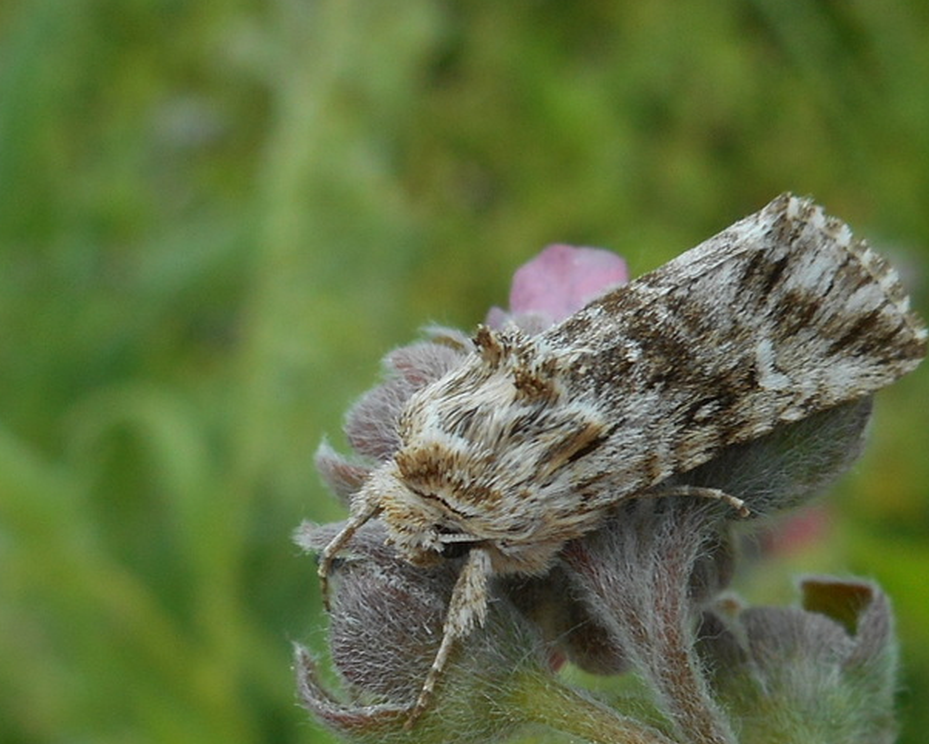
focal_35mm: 47
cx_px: 586
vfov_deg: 31.9
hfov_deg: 39.2
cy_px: 474
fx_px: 1293
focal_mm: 6
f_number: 4.2
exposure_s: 1/200
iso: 80
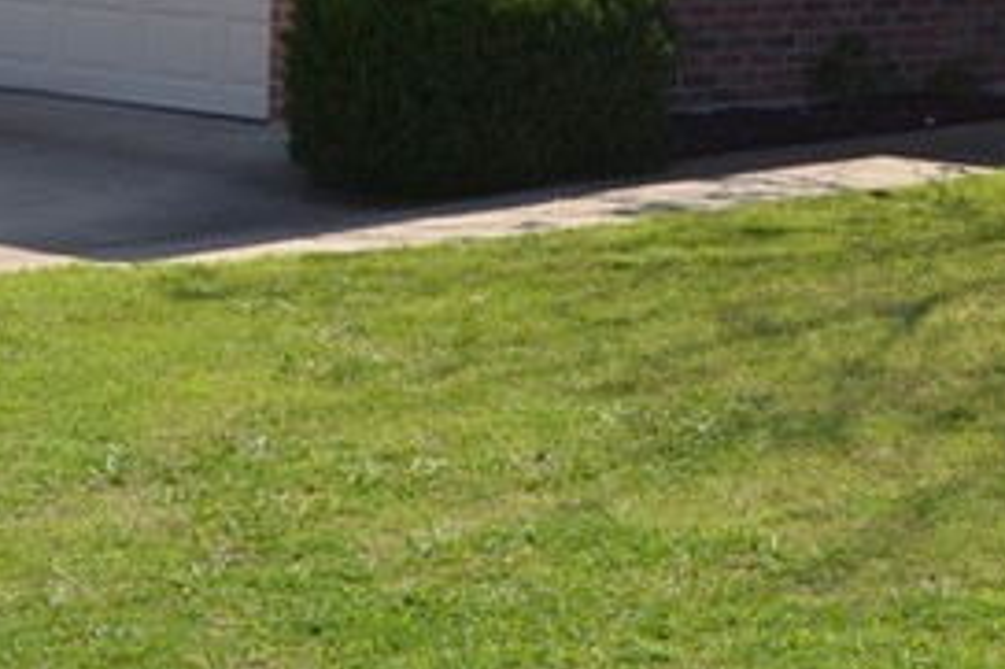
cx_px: 1286
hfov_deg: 17.8
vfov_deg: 12.2
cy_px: -262
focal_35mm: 108
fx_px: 3013
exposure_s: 1/200
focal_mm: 18
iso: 100
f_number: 8
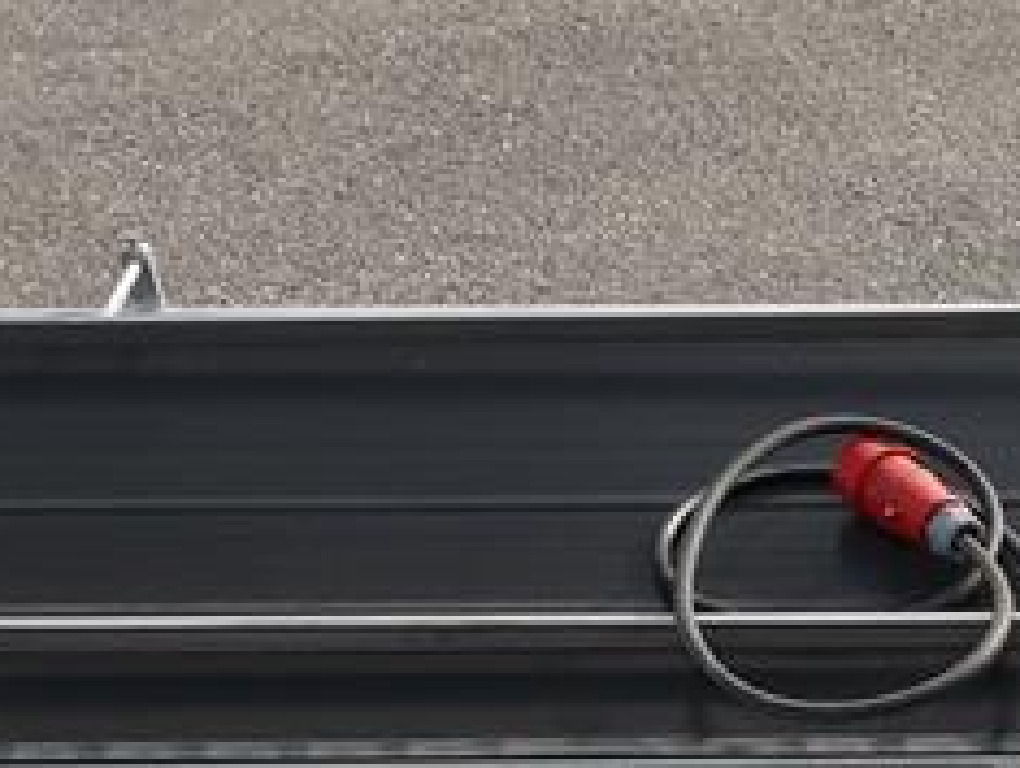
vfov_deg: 16.6
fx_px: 2567
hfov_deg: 20.9
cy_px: 794
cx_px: 1224
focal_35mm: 87
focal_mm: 16
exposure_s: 1/250
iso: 100
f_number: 6.3
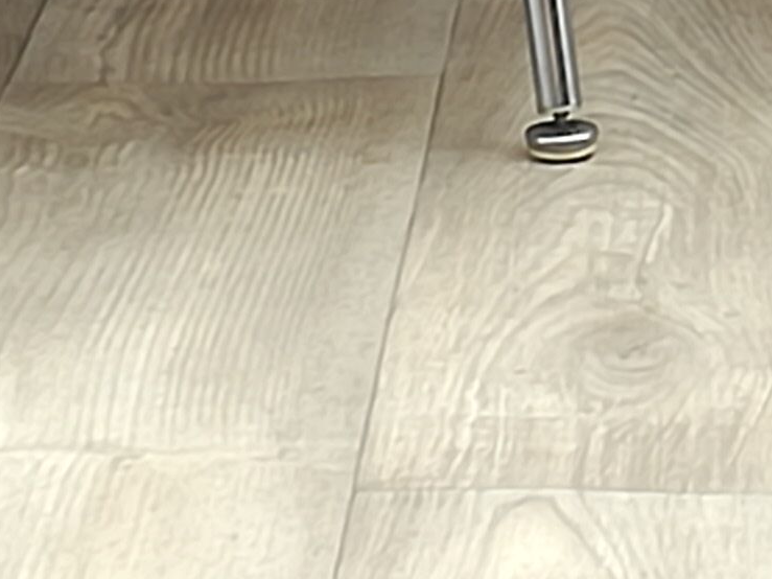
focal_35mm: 152
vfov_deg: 8.6
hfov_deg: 12.6
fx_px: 3389
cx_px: 1013
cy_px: -968
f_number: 2
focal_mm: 3.79
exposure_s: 1/151
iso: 50
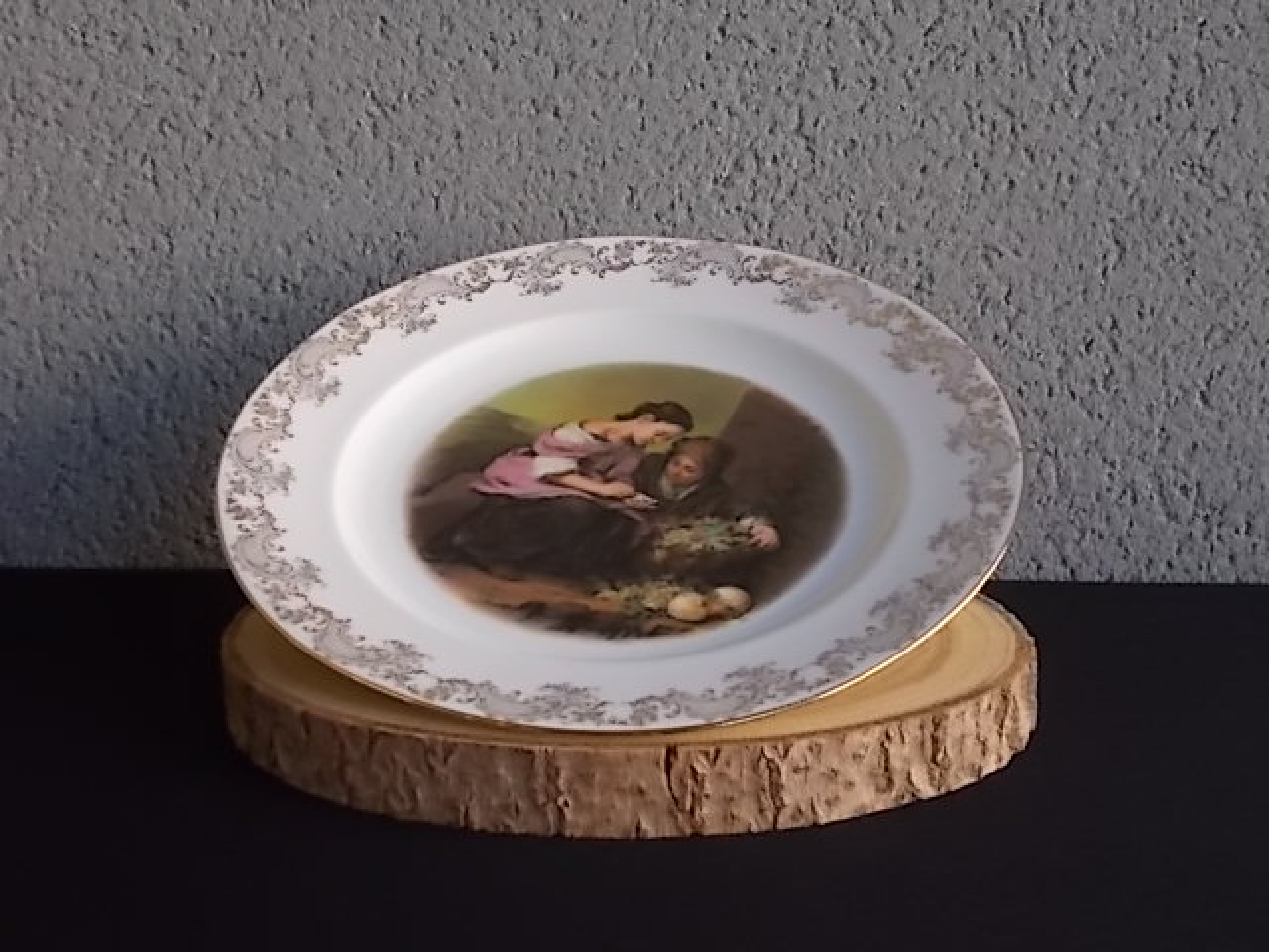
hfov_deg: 38.2
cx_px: 634
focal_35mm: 50
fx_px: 1833
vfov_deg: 29.1
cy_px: 476
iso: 250
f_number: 4.5
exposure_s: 1/250
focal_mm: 9
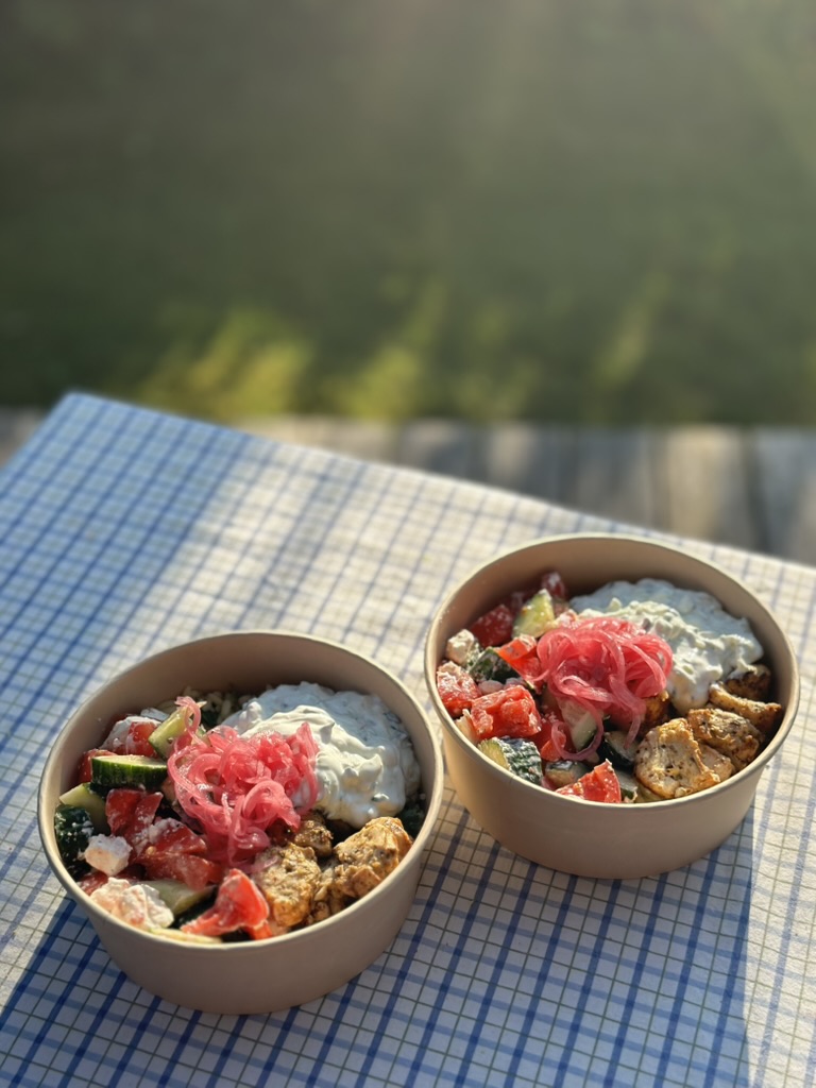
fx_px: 1509
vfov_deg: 39.7
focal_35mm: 48
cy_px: 544
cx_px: 408
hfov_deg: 30.3
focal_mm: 6.86
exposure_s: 1/2809
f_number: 1.78
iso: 80
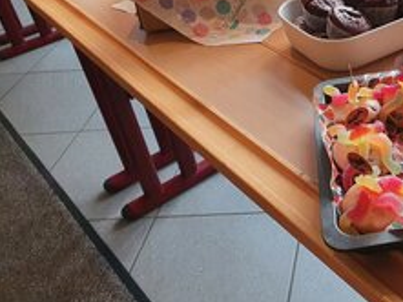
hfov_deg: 37.7
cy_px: 69
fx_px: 547
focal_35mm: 47
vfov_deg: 30.3
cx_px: 363
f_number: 2.4
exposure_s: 1/100
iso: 100
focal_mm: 4.32
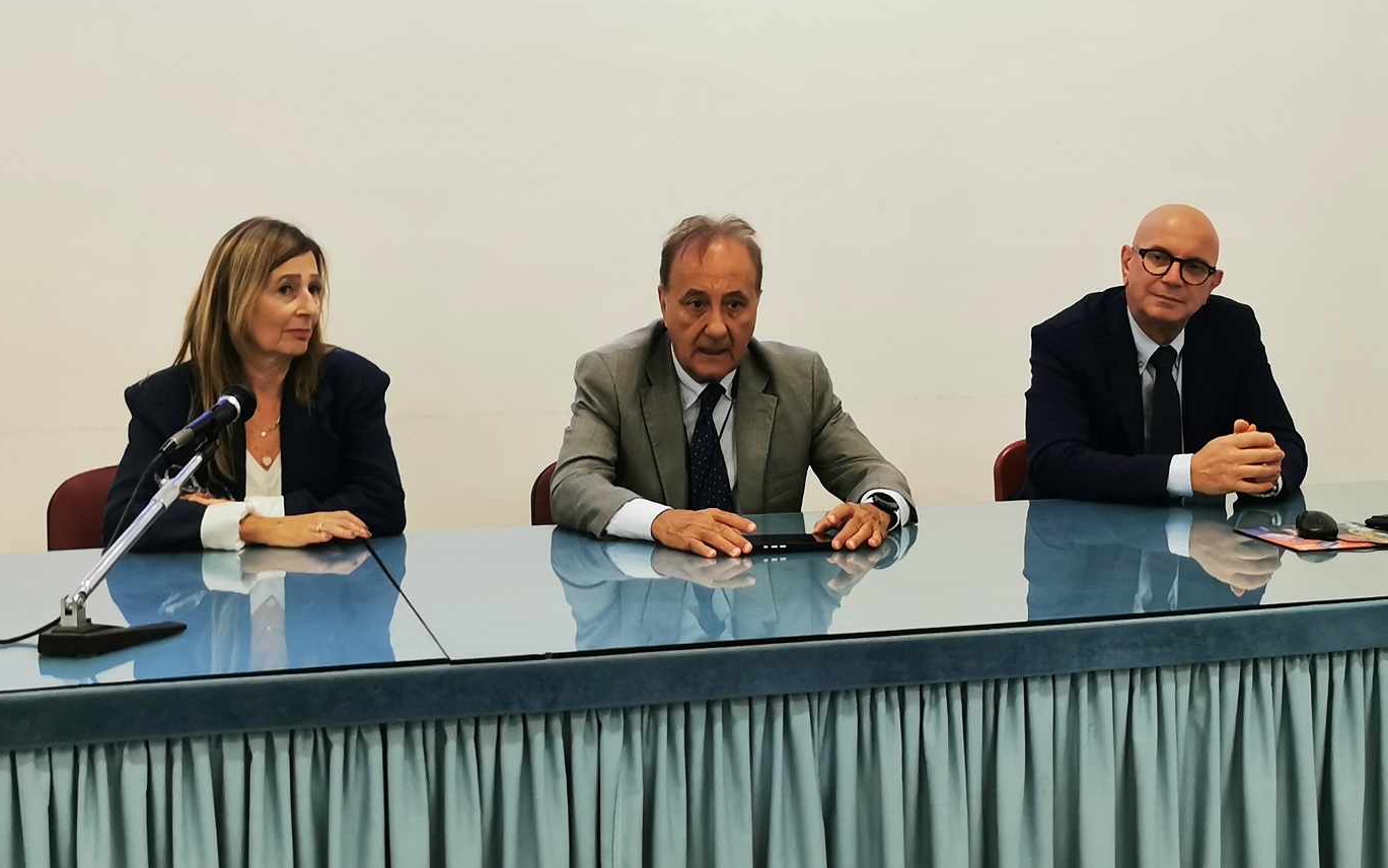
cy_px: 412
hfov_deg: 38.9
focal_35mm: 52
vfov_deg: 24.9
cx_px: 669
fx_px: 1967
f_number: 1.6
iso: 200
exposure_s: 1/100
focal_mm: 5.56
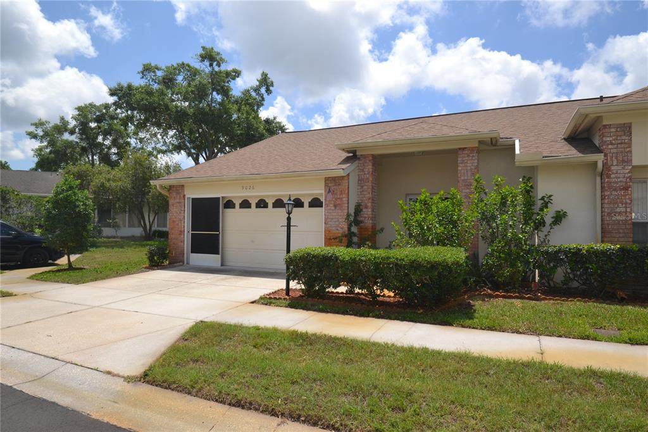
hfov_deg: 81.2
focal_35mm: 21
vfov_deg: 59.5
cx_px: 324
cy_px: 216
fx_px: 378
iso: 100
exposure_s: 1/200
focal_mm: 14
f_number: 9
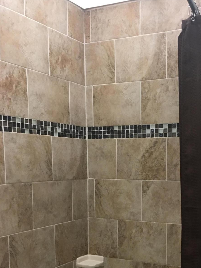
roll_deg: +1.1
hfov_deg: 29.0
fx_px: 379
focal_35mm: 49
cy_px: 199
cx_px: 160
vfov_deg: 38.0
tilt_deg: -5.1
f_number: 2.2
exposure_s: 1/15
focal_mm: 4.15
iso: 80
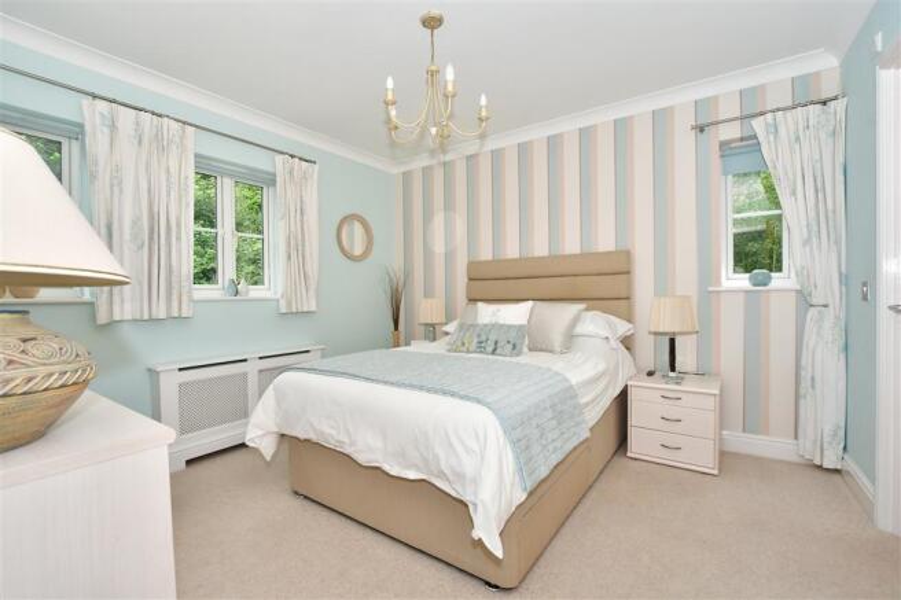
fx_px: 375
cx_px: 450
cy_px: 300
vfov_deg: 77.3
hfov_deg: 100.4
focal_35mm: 15
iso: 800
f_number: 7.1
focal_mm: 10
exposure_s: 1/60
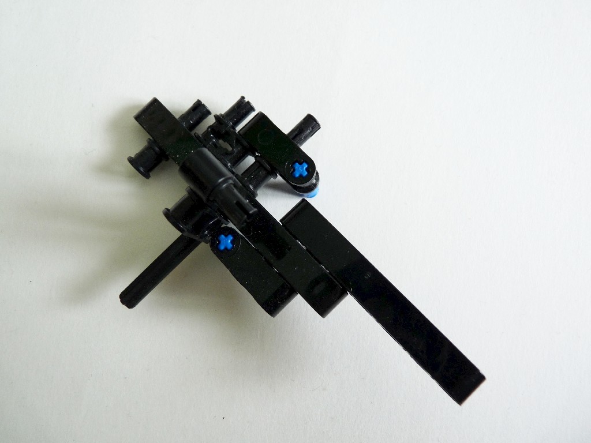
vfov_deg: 51.4
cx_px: 296
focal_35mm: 27
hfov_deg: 65.3
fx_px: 461
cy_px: 222
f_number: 2.8
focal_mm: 4.8
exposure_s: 1/30
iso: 100
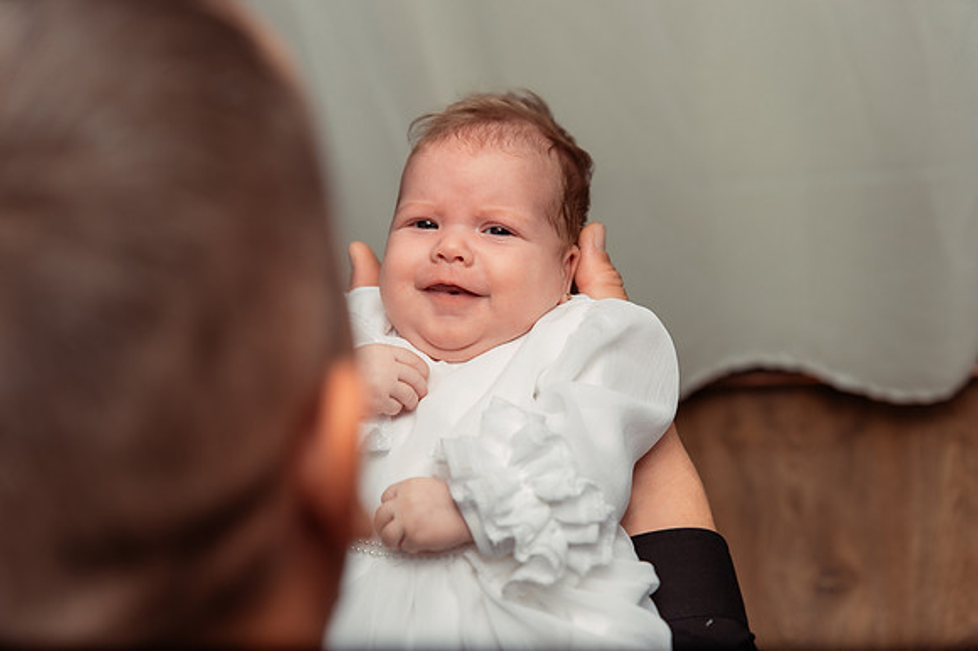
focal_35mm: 70
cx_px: 489
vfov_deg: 19.4
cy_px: 326
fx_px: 1901
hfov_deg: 28.9
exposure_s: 1/250
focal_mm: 70
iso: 400
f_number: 3.2
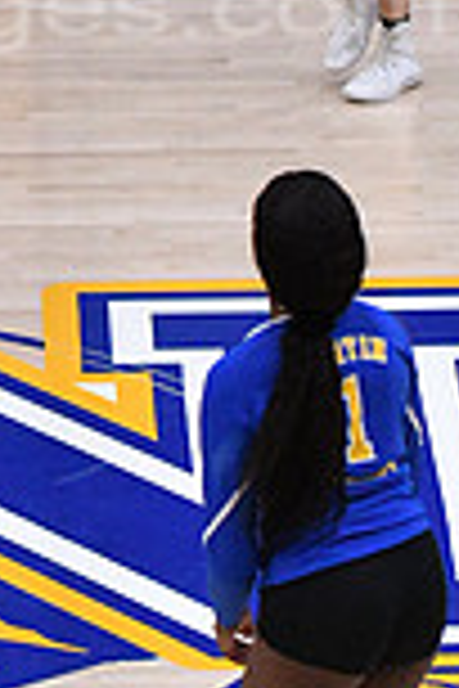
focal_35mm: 397
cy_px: -481
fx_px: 7592
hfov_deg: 3.4
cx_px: -290
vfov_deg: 5.1
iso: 6400
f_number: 3.2
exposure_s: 1/1250
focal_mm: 70
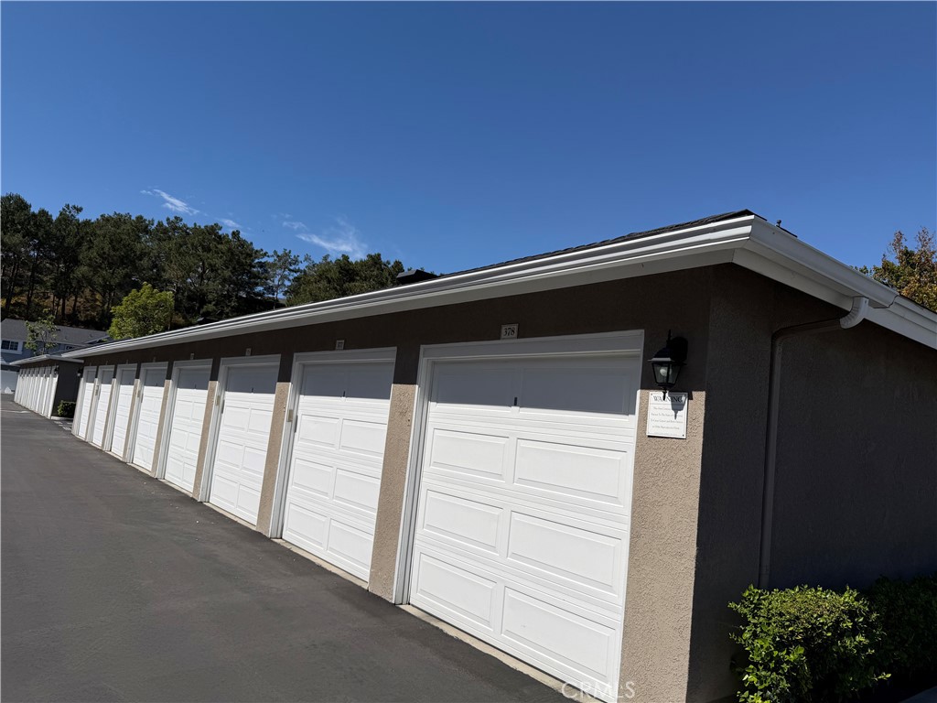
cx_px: 468
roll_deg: -5.6
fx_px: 650
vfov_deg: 56.8
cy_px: 352
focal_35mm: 24
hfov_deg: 71.6
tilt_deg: +6.2
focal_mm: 6.76
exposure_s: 1/10309
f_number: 1.78
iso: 80
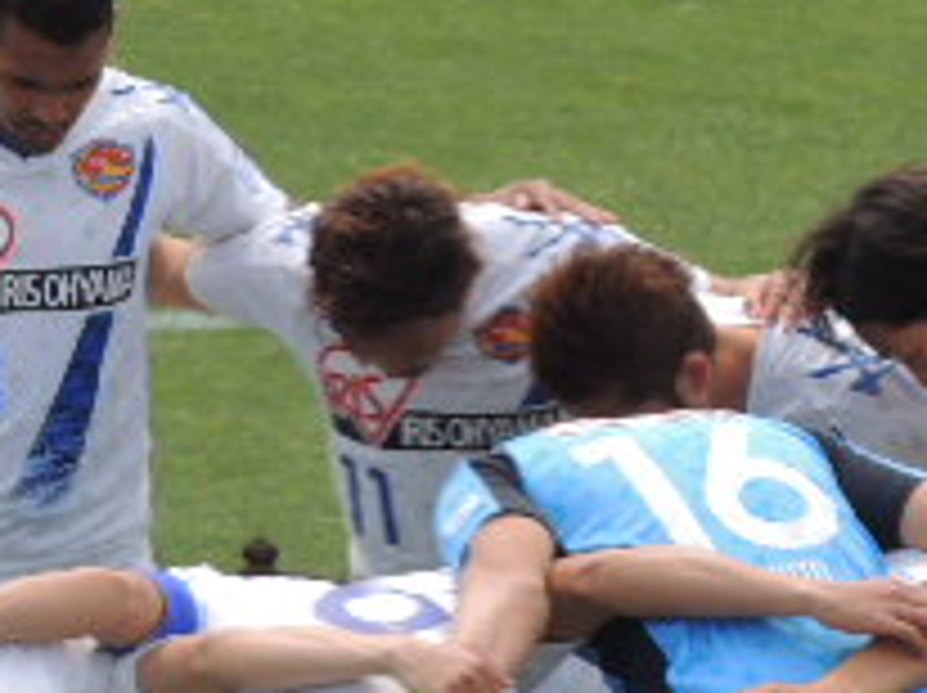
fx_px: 58258
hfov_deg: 0.9
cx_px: 711
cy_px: 256
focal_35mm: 2178
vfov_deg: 0.7
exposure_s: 1/400
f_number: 5
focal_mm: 124.8
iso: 100
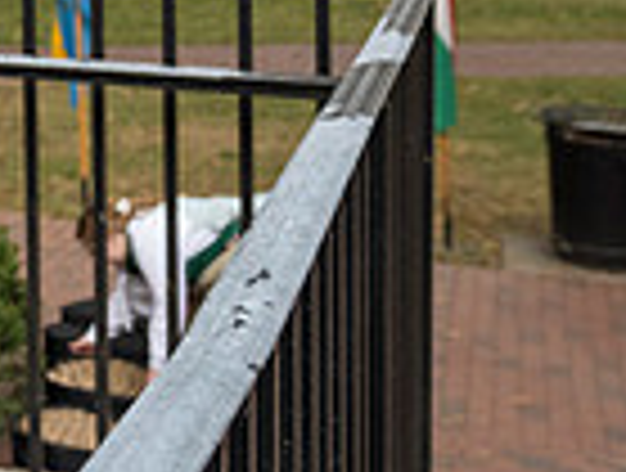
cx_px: -536
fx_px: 1487
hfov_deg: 18.2
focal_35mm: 82
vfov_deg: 17.1
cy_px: -119
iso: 1000
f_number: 4
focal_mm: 20.5
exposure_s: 1/1000
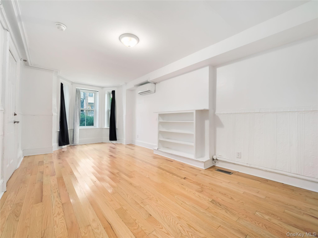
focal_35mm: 14
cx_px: 159
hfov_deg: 102.1
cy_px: 119
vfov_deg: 85.7
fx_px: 129
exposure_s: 1/15
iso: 800
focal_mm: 7
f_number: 3.5
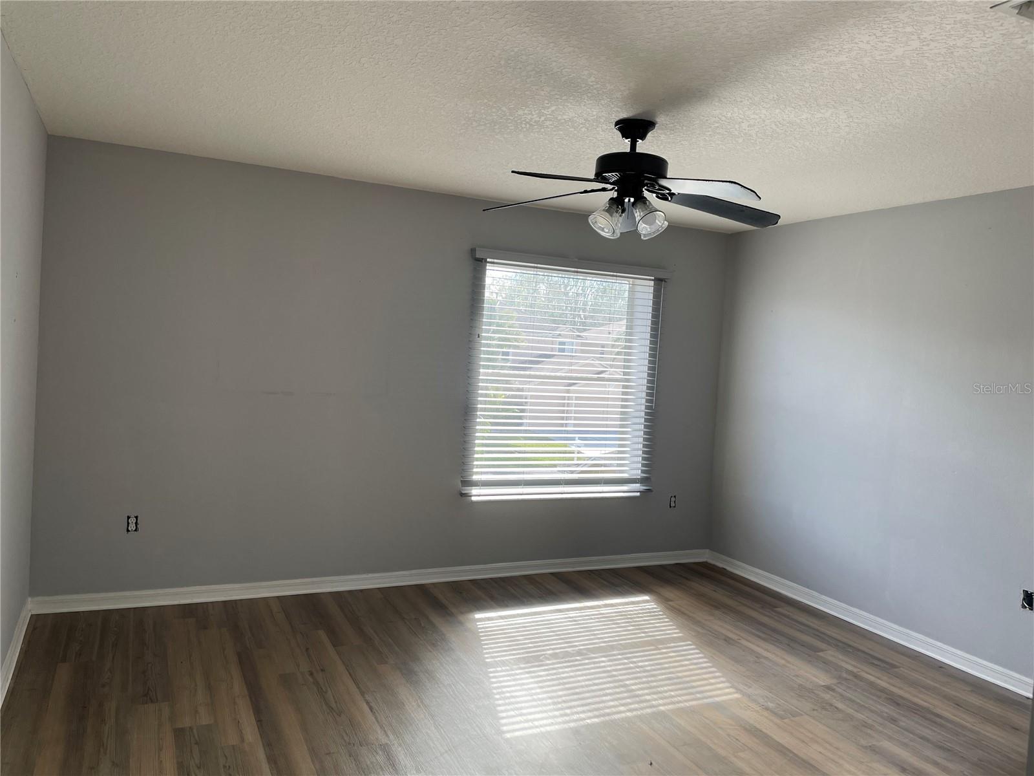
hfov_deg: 67.3
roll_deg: -3.9
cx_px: 517
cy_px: 388
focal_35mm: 26
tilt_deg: -1.2
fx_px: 777
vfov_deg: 53.1
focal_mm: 4.2
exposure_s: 1/171
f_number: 1.6
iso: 32
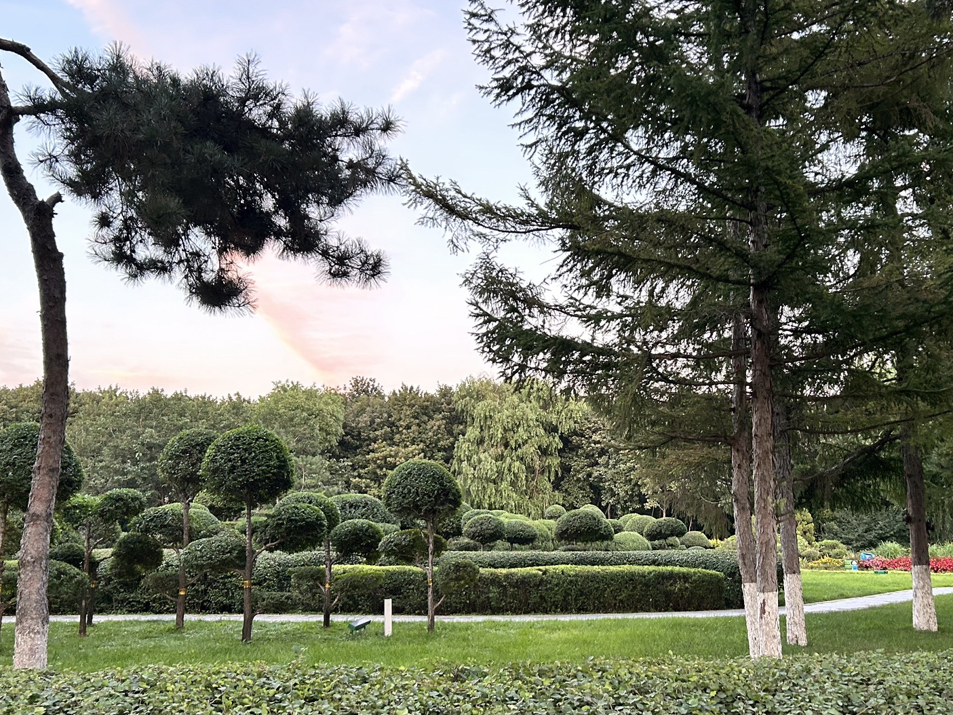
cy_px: 417
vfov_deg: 38.6
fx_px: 1019
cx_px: 567
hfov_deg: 49.9
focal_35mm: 37
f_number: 1.5
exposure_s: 1/64
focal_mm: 5.7
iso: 125
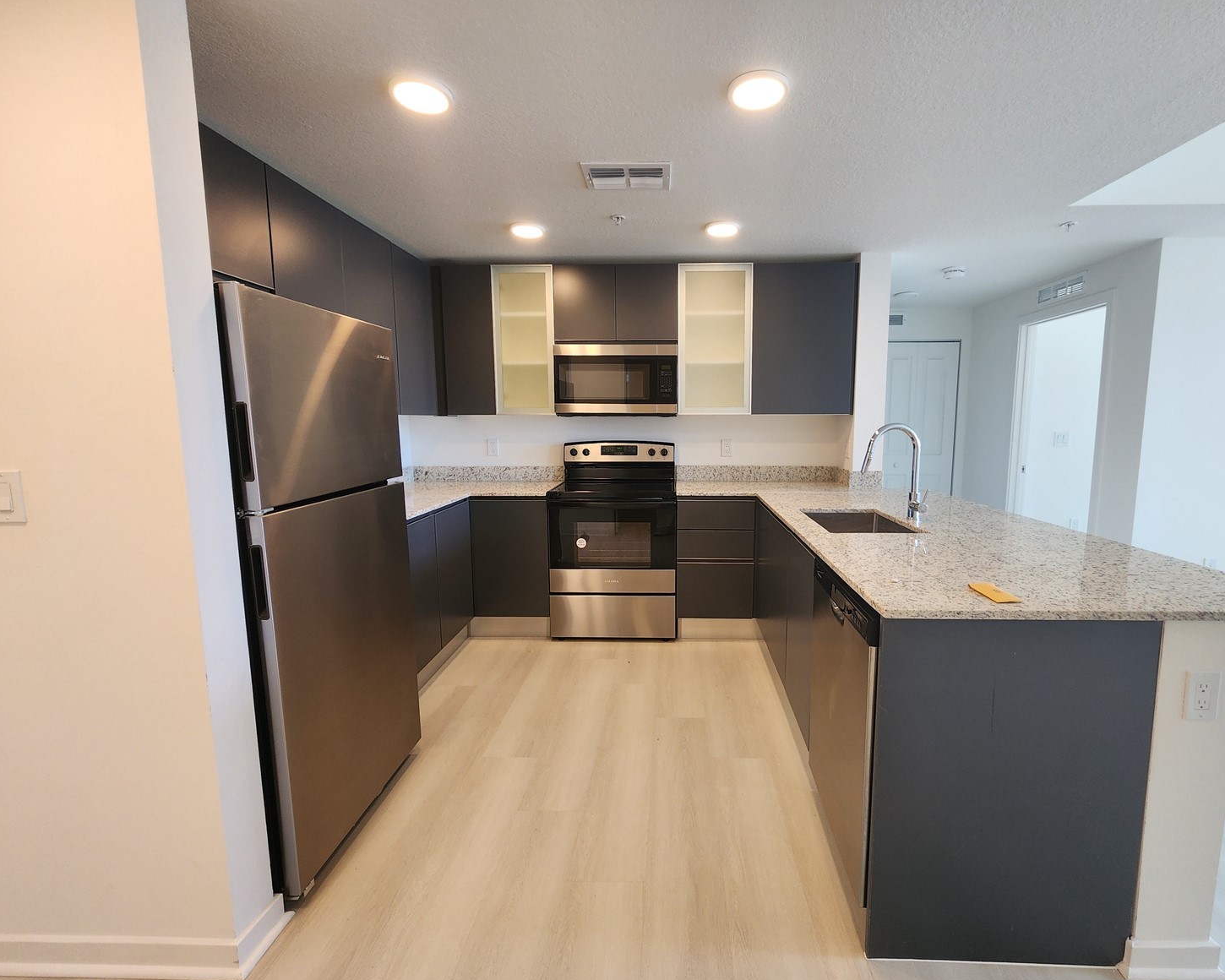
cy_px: 489
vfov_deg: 88.0
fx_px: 508
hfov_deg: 100.5
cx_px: 658
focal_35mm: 14
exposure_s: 1/60
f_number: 2.2
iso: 160
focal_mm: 2.2
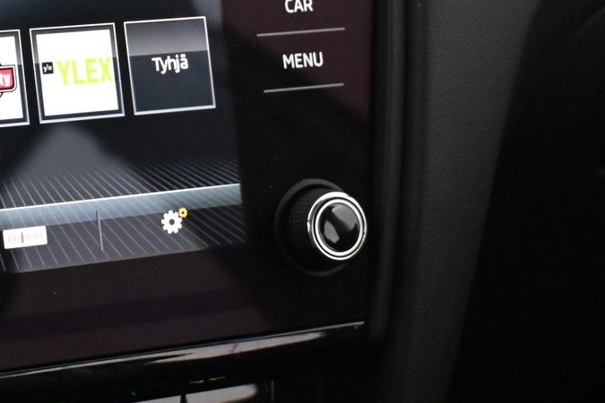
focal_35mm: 108
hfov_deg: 18.1
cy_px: 64
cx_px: -97
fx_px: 1815
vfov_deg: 12.6
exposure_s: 1/60
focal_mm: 30
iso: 5000
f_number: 4.8
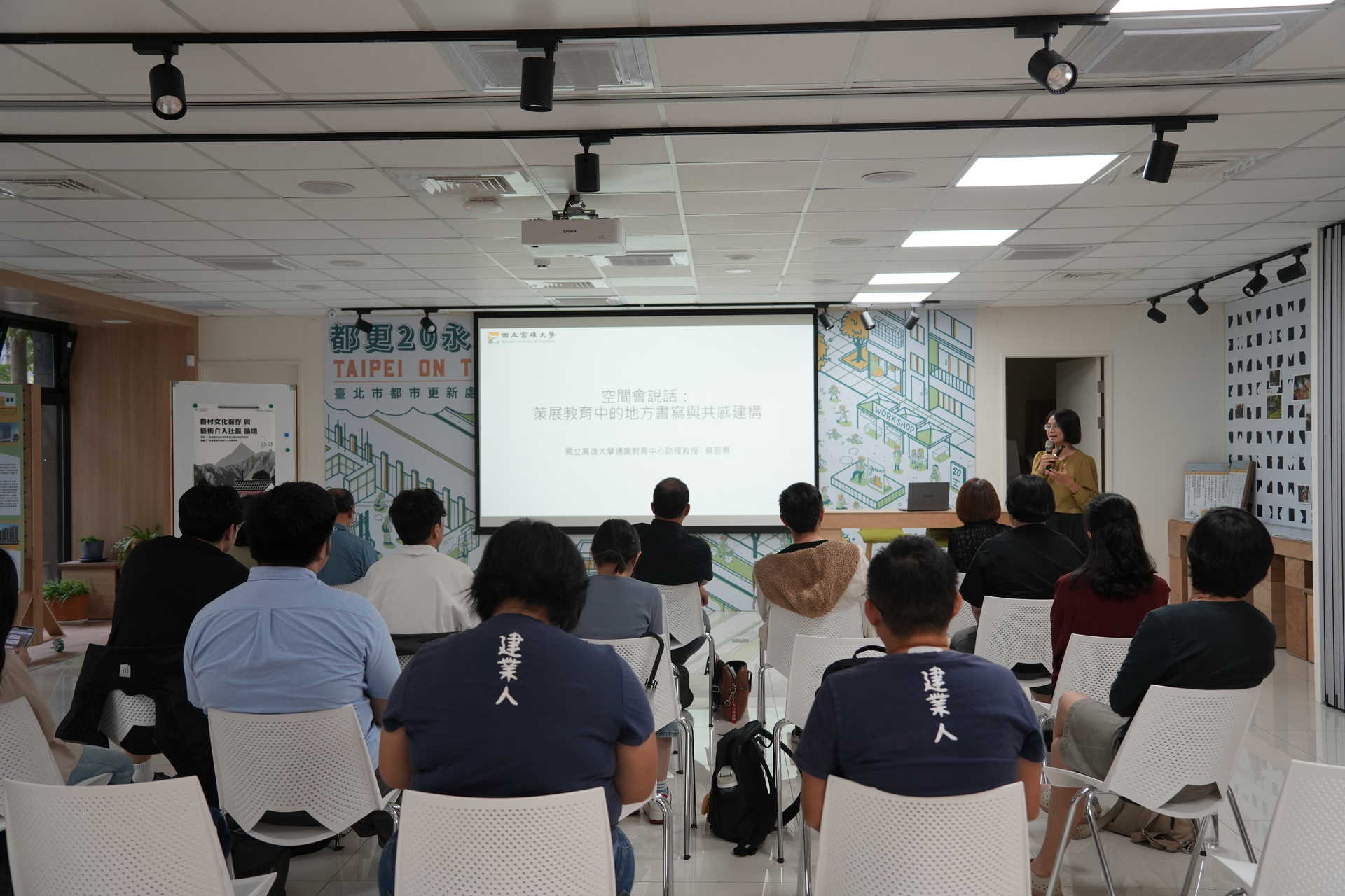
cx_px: 672
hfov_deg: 60.3
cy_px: 448
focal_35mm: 31
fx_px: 1158
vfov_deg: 42.3
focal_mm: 31
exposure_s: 1/160
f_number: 4
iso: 800
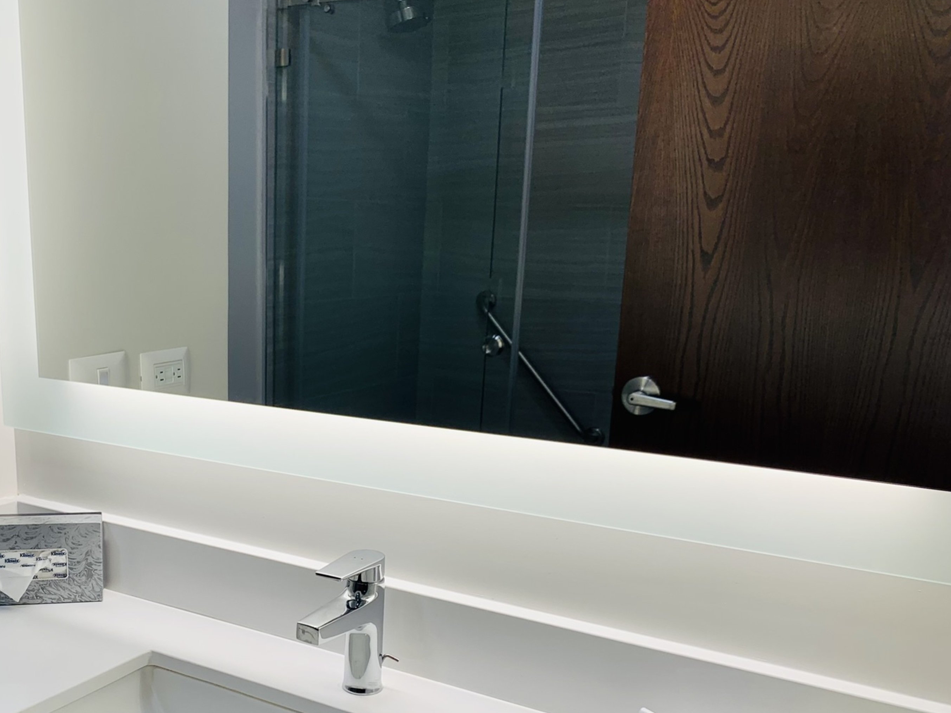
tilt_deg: -15.3
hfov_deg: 49.1
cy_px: 503
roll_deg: -0.5
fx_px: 1017
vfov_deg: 38.0
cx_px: 298
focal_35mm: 37
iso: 25
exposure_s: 1/173
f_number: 1.8
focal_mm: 4.25
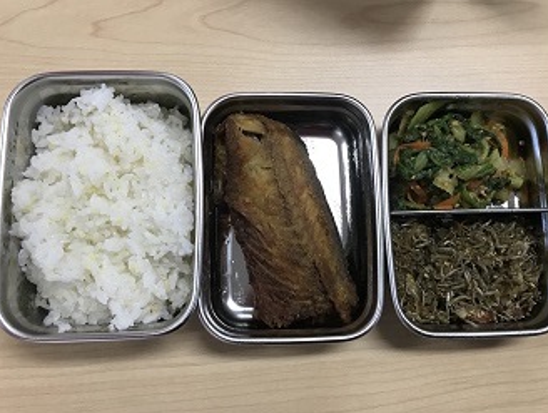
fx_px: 491
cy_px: 200
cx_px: 297
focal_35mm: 31
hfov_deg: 58.2
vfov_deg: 45.5
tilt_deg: -80.2
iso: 25
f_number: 1.8
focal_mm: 3.99
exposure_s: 1/30
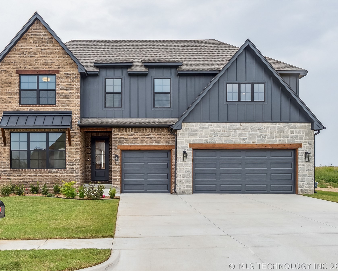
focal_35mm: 34
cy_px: 136
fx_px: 340
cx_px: 147
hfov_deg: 52.7
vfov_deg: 43.4
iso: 200
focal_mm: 20
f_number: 6.3
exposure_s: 1/500
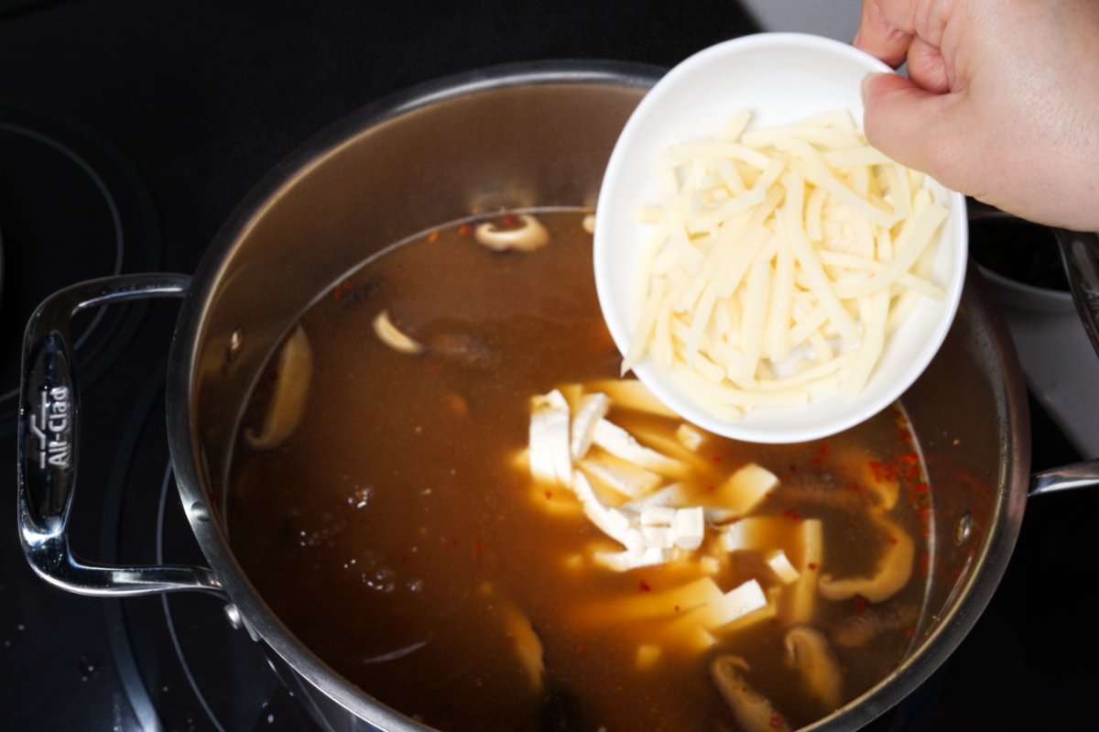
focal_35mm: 42
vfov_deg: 31.9
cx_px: 550
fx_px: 1282
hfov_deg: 46.4
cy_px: 366
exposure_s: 1/800
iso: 2000
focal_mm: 42
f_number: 9
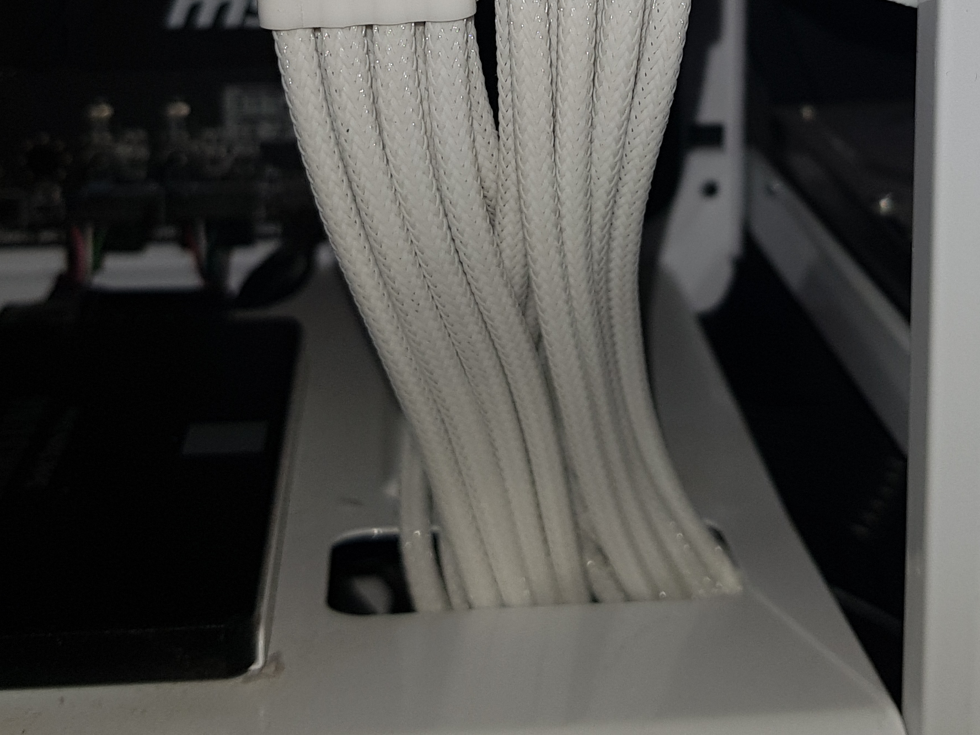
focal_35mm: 59
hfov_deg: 32.5
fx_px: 1670
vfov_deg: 23.7
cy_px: -15
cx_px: 614
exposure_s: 1/492
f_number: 1.7
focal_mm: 4.2
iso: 40
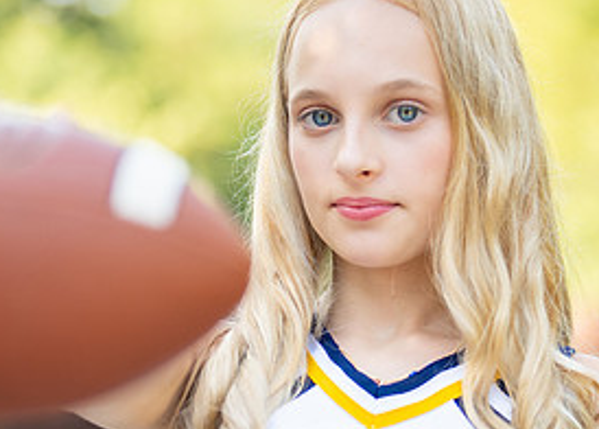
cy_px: 271
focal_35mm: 143
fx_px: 2434
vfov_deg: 10.1
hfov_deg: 14.0
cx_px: 411
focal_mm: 50
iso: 100
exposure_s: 1/640
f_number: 1.2
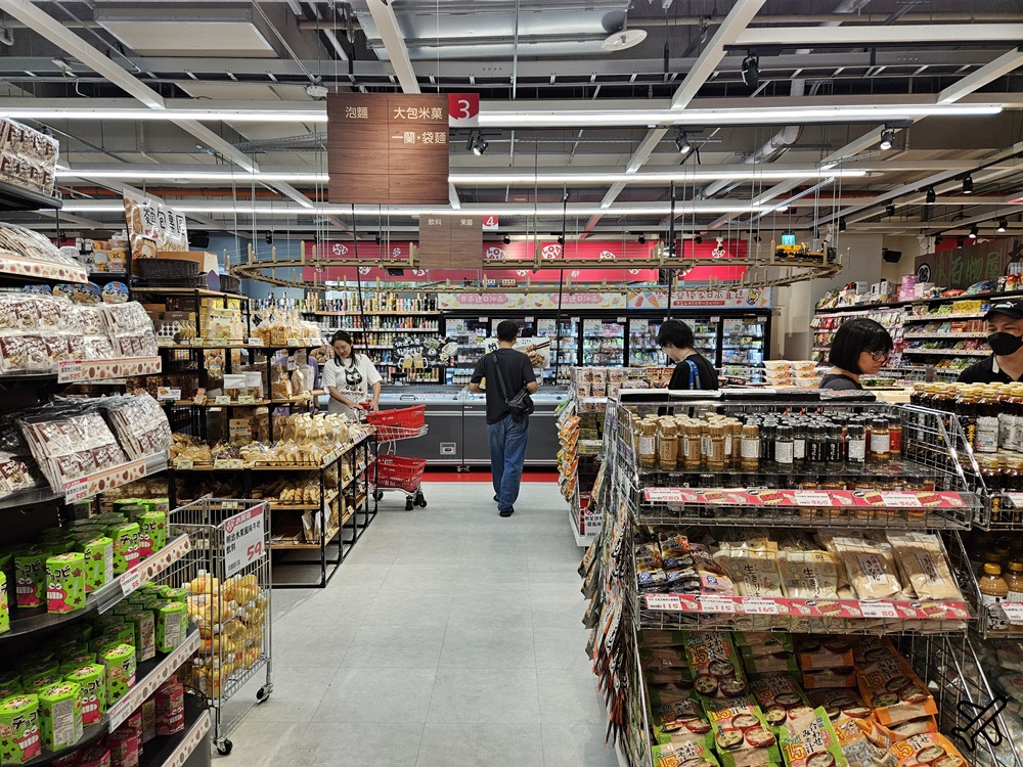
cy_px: 384
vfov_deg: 58.9
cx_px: 512
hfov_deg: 73.9
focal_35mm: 23
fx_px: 680
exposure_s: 1/180
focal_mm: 5.4
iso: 80
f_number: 1.8
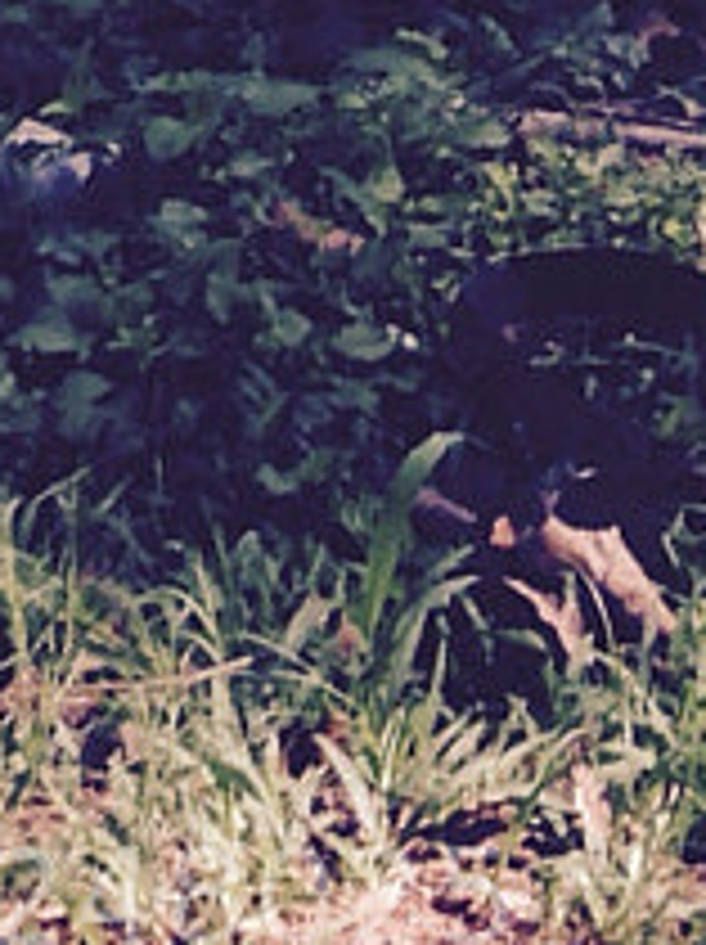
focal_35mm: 252
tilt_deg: -5.8
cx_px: 859
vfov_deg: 6.7
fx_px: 6867
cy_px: -2349
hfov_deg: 5.9
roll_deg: +1.1
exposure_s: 1/315
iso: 50
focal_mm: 4.12
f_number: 2.4
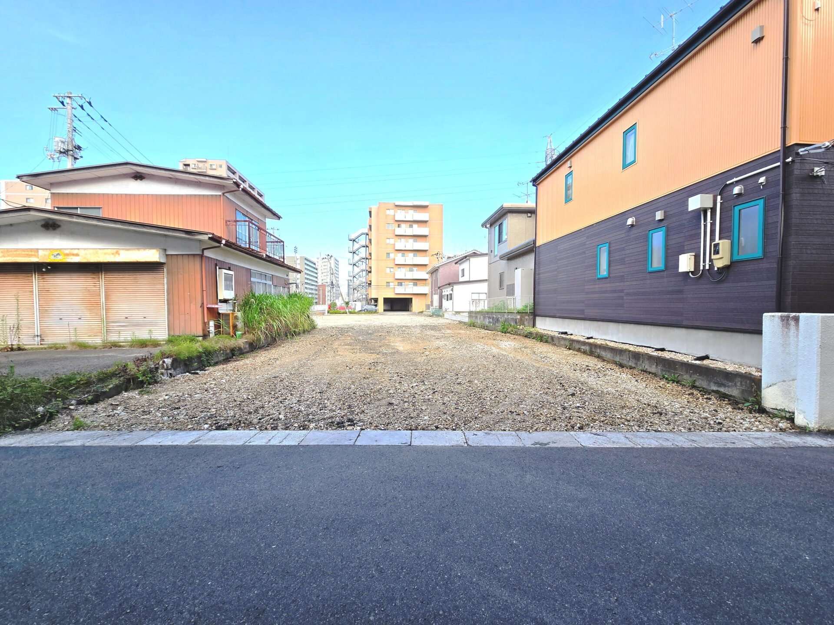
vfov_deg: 89.9
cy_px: 312
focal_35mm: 13
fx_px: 313
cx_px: 417
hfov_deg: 106.2
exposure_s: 1/300
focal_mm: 2.2
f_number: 2.2
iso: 50
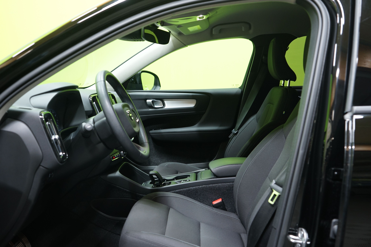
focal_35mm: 36
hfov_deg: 53.1
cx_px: 186
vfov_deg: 36.9
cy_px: 124
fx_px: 371
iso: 800
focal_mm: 36
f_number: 4.5
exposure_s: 1/20
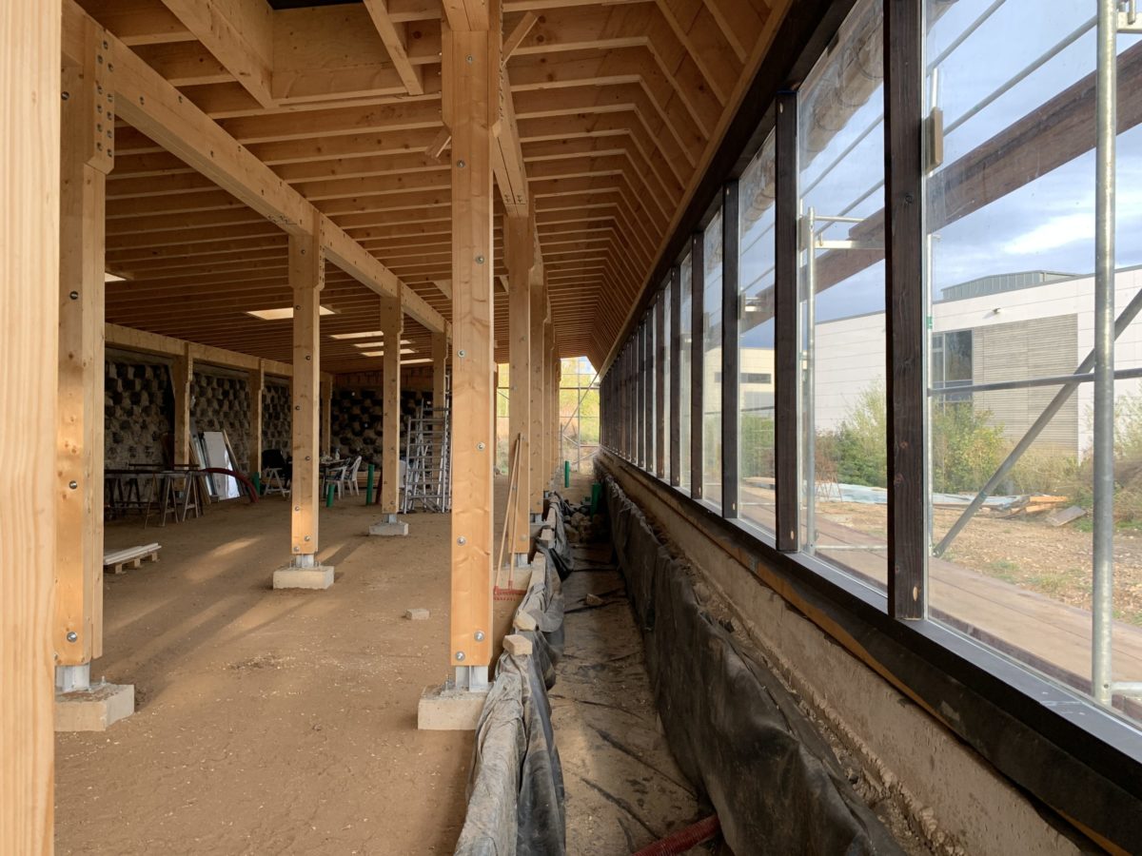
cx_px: 571
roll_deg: -1.0
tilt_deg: +1.2
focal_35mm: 26
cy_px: 428
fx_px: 858
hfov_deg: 67.3
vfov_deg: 53.1
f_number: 1.8
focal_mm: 4.25
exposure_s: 1/121
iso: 64
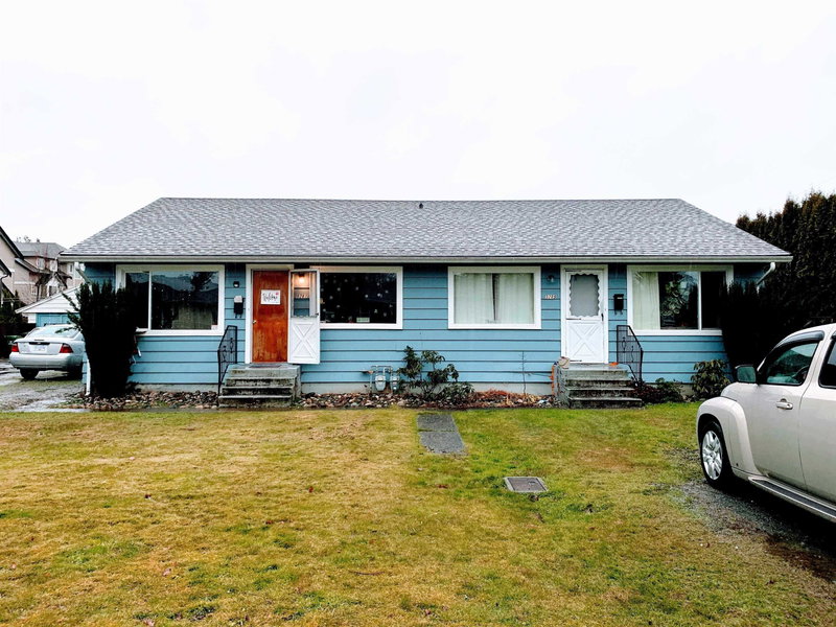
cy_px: 314
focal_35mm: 26
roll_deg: +0.8
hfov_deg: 67.3
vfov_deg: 53.1
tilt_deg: +1.6
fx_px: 628
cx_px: 418
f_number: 1.8
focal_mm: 4.25
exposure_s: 1/121
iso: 64
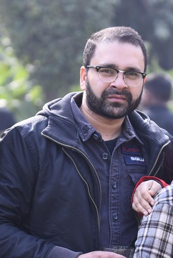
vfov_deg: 22.6
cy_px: 129
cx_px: 86
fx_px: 648
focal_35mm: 90
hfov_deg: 15.2
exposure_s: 1/320
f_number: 2.8
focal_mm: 90
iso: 100
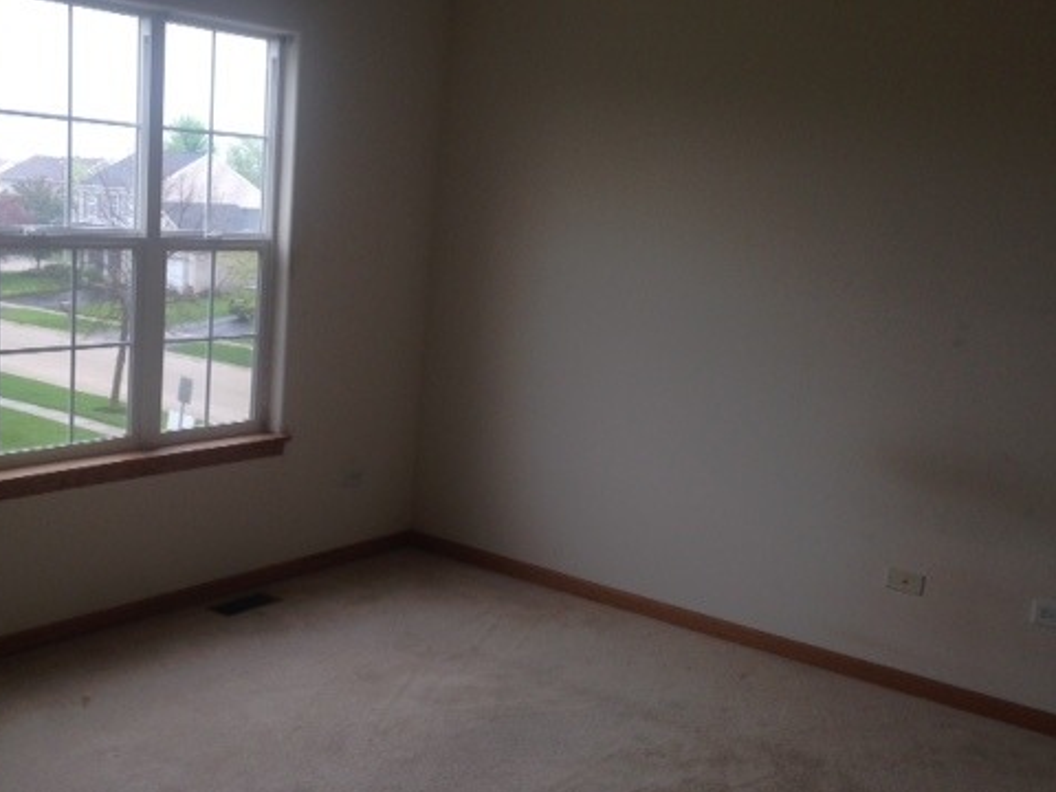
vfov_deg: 32.9
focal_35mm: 44
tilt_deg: -7.0
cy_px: 420
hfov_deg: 42.4
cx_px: 354
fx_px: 1342
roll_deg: -1.8
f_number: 2.4
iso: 50
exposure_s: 1/168
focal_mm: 4.12
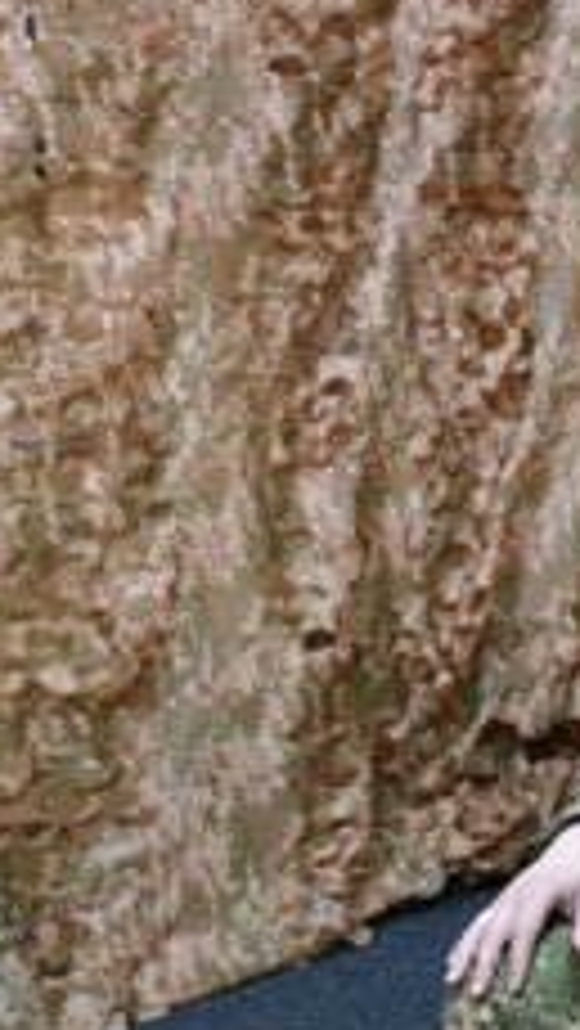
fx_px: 1748
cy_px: 569
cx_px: 751
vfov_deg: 32.8
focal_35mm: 64
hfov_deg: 17.7
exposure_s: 1/160
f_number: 4
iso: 2500
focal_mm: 35
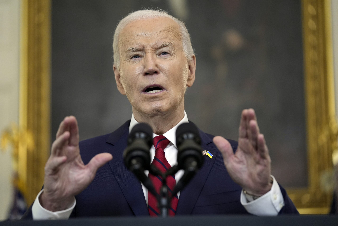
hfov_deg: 15.9
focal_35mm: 129
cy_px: 113
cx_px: 169
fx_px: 1211
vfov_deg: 10.6
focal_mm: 129
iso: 2000
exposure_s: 1/250
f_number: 2.8
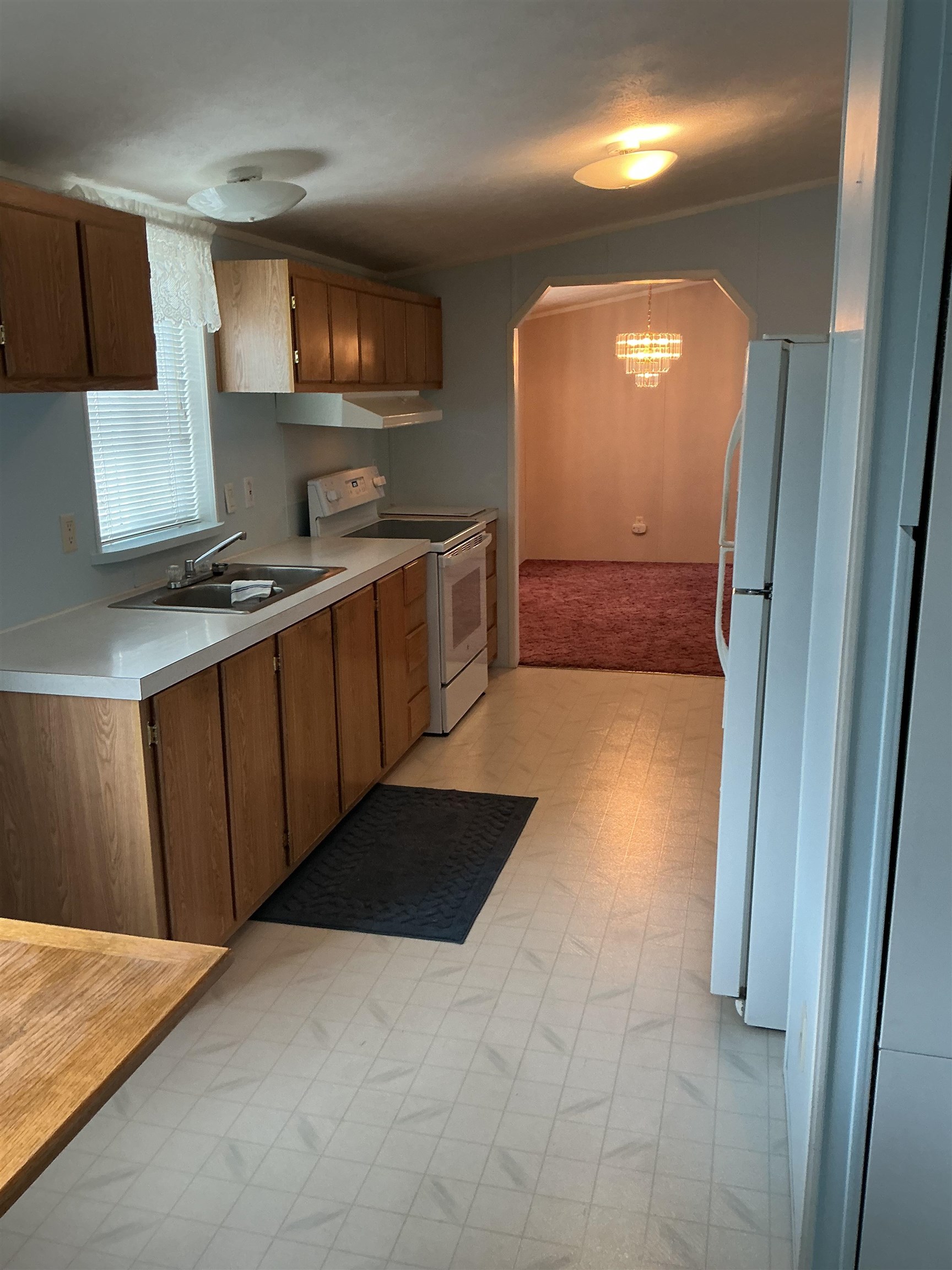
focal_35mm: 29
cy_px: 635
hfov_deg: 48.2
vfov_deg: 61.7
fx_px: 1063
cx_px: 476
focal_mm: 3
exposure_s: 1/60
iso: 80
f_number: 1.8
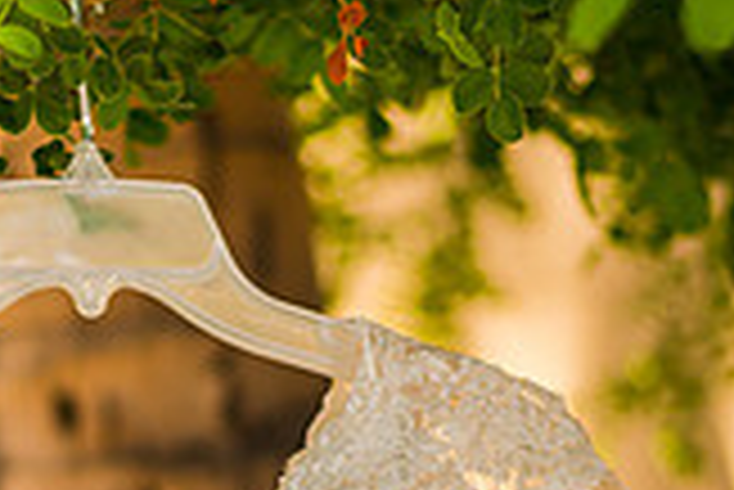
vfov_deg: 7.6
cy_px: 636
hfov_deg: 11.5
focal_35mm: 178
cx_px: 99
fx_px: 3632
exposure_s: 1/1000
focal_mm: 50
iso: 50
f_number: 1.8
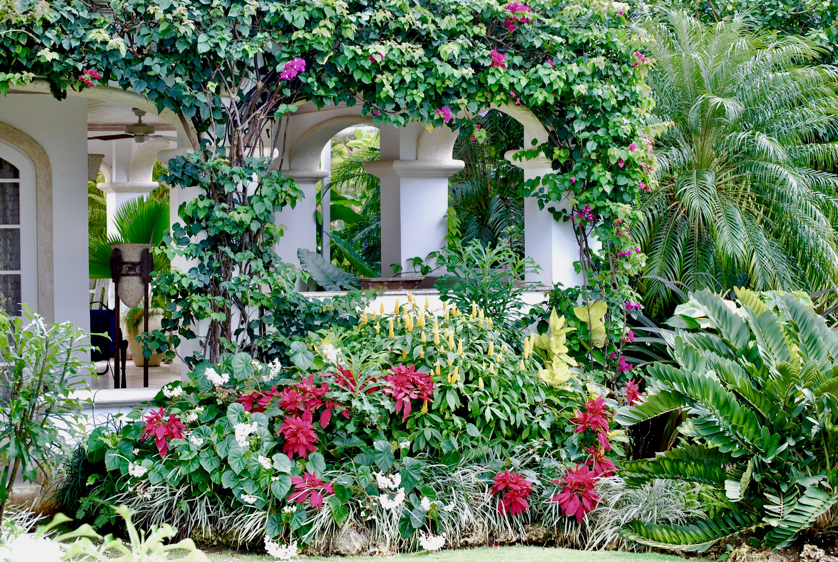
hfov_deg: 24.6
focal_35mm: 82
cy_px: 281
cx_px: 419
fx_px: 1924
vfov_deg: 16.6
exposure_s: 1/60
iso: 160
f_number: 8
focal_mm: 55
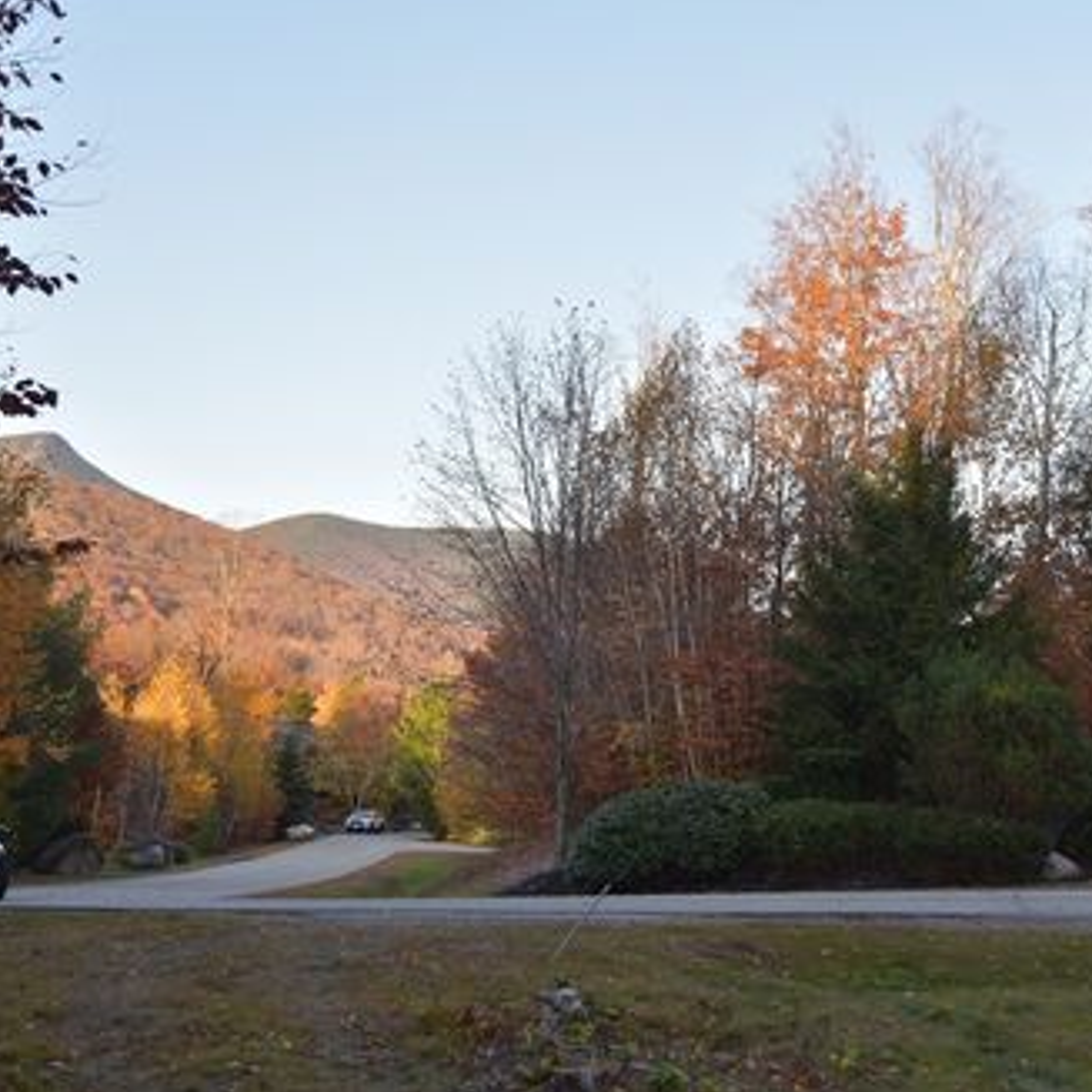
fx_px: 1856
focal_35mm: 52
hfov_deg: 32.7
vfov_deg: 32.8
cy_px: 546
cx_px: 668
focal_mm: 40
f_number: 4
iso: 110
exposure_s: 1/200
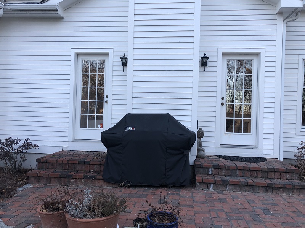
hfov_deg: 63.4
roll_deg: -1.1
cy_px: 114
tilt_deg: +2.0
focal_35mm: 28
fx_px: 247
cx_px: 152
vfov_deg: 49.7
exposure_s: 1/120
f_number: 1.8
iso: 32
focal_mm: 3.99
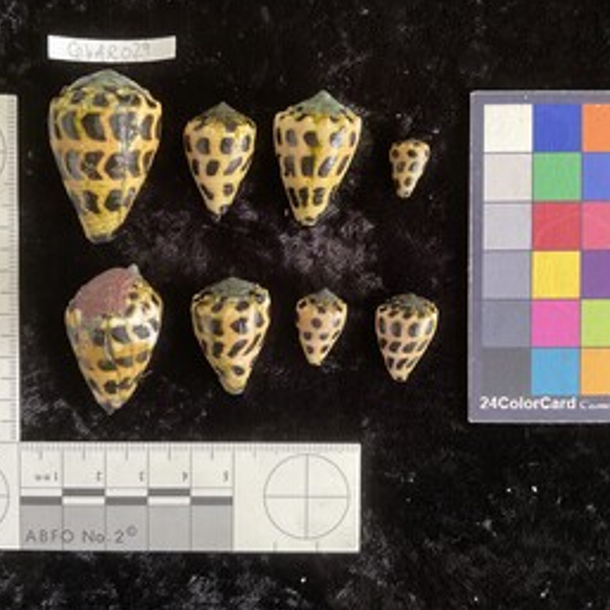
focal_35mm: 35
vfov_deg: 47.2
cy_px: 303
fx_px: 698
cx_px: 287
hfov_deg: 47.2
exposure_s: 1/60
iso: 125
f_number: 1.8
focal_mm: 3
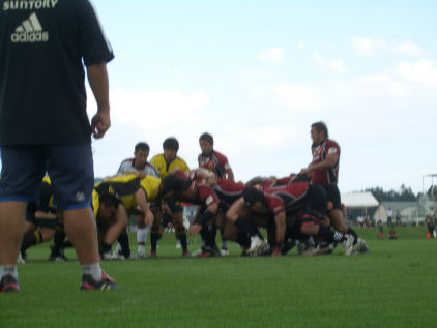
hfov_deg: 18.7
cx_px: 218
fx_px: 1326
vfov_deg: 14.1
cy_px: 164
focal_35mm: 105
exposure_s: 1/160
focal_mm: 17.4
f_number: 4.8
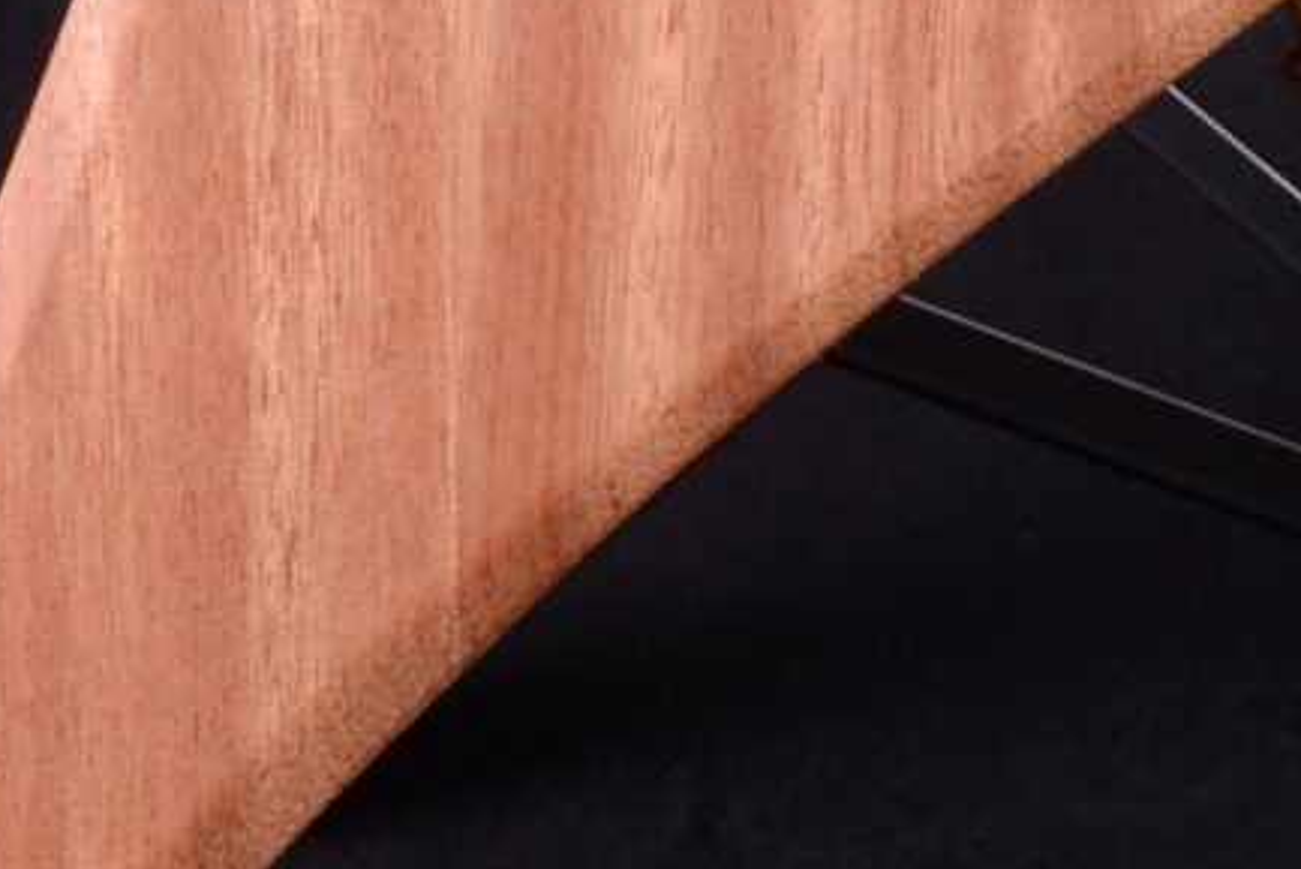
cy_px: -1386
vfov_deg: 5.7
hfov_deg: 8.8
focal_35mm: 230
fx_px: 8314
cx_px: 1737
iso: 200
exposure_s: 1/200
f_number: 13
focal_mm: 26
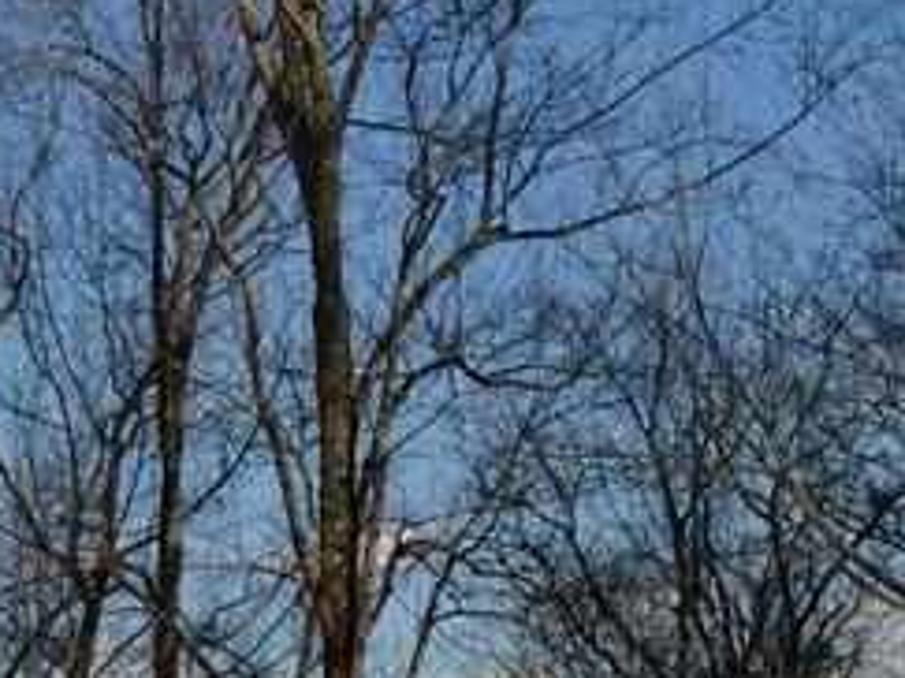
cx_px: -339
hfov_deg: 13.6
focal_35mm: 139
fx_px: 3632
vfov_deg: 10.4
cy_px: 875
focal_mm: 4.12
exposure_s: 1/1323
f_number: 2.4
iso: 50
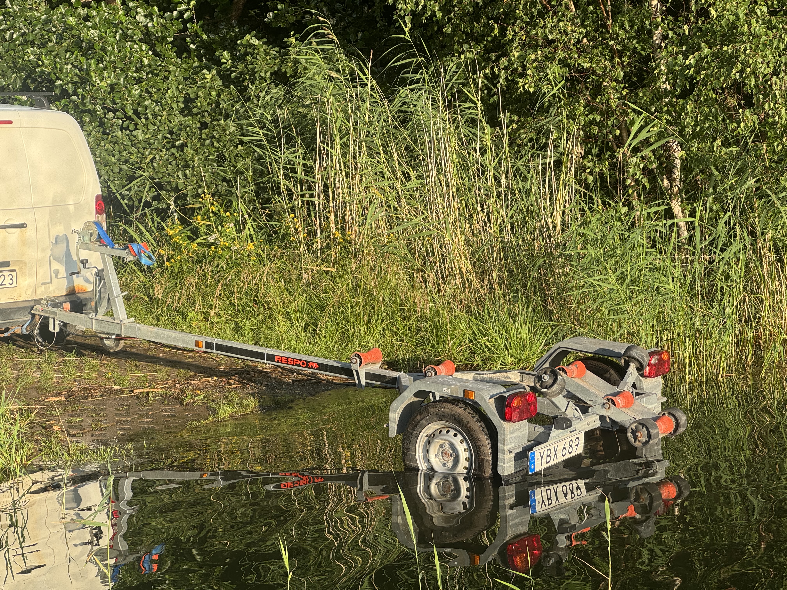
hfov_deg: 25.3
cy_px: 295
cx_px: 394
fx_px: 1751
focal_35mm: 77
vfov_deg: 19.1
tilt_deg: -5.1
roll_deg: +2.3
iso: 25
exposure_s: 1/239
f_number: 2.8
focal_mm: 9
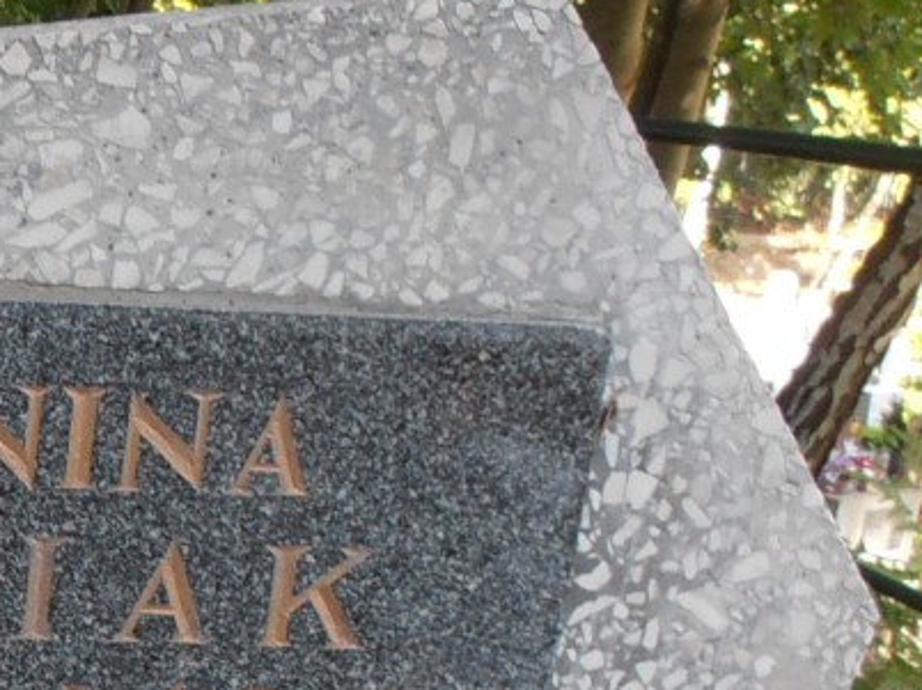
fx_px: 2289
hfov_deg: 20.4
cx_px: -337
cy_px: 763
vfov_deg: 16.6
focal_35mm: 86
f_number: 3
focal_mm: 4.2
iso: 80
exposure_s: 1/60
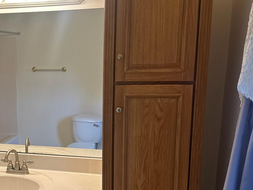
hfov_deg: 38.7
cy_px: 121
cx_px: 47
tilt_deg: -10.5
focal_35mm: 47
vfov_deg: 30.7
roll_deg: +0.3
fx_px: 343
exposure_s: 1/120
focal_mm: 6.86
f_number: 1.78
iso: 200
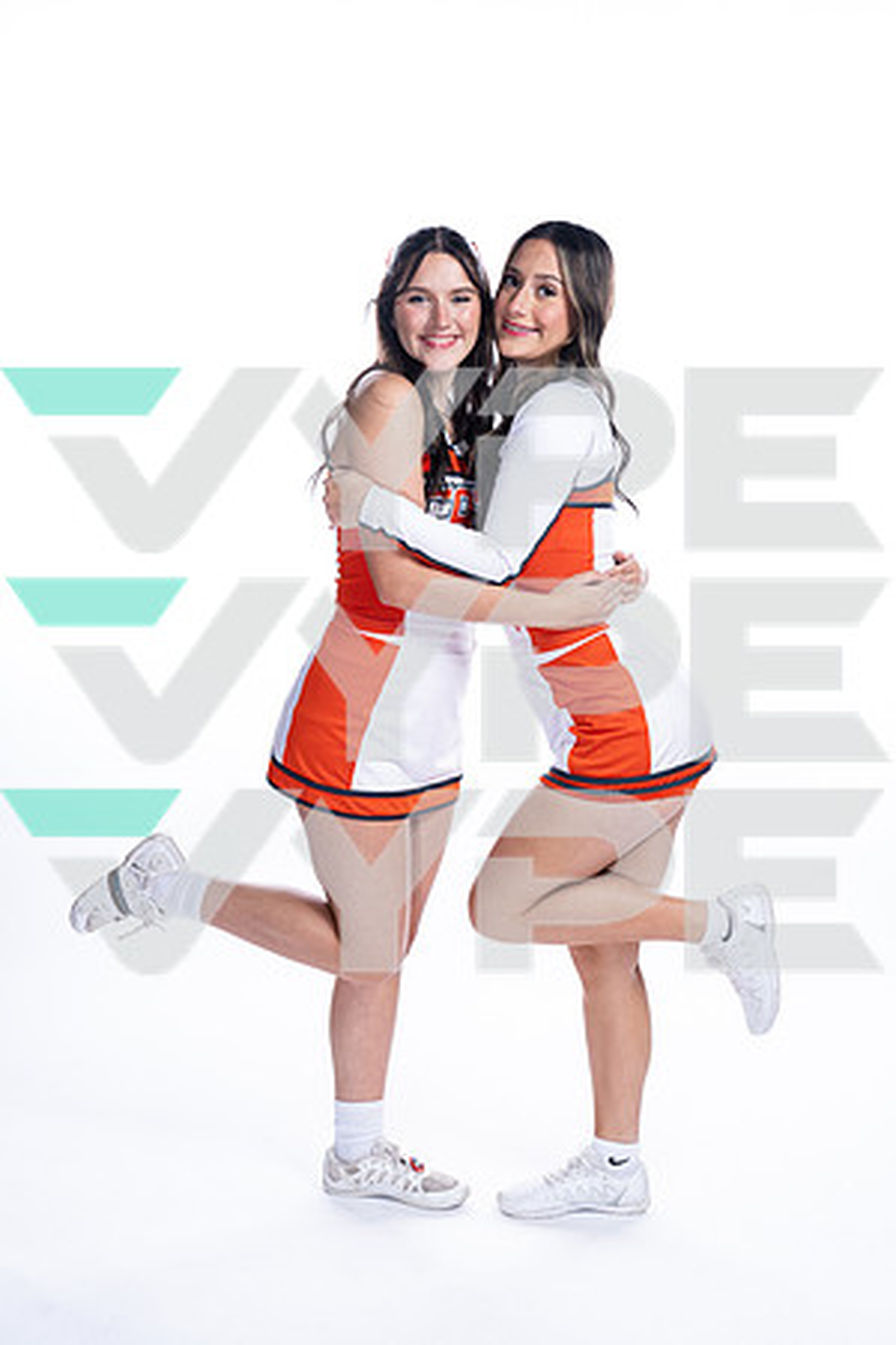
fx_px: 2053
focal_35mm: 55
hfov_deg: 24.6
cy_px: 672
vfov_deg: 36.2
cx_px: 448
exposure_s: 1/250
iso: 400
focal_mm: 55
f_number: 5.6
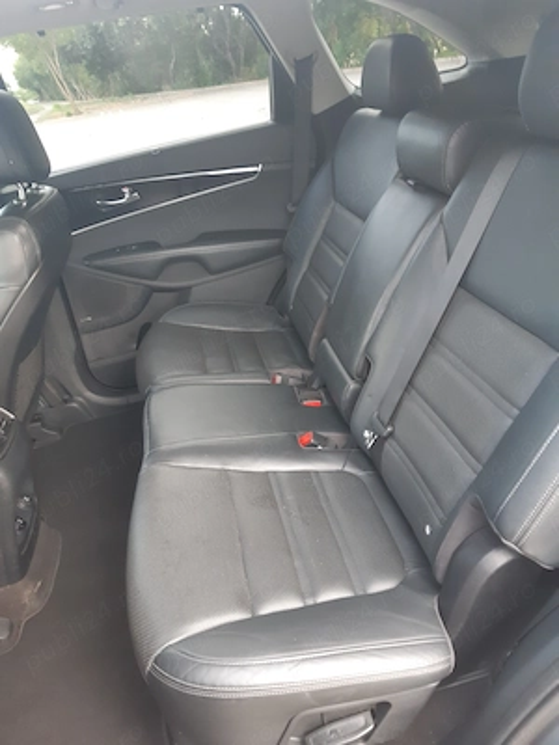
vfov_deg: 67.3
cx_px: 280
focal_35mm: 26
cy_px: 372
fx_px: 560
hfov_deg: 53.1
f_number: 1.7
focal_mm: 3.92
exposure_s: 1/60
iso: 160
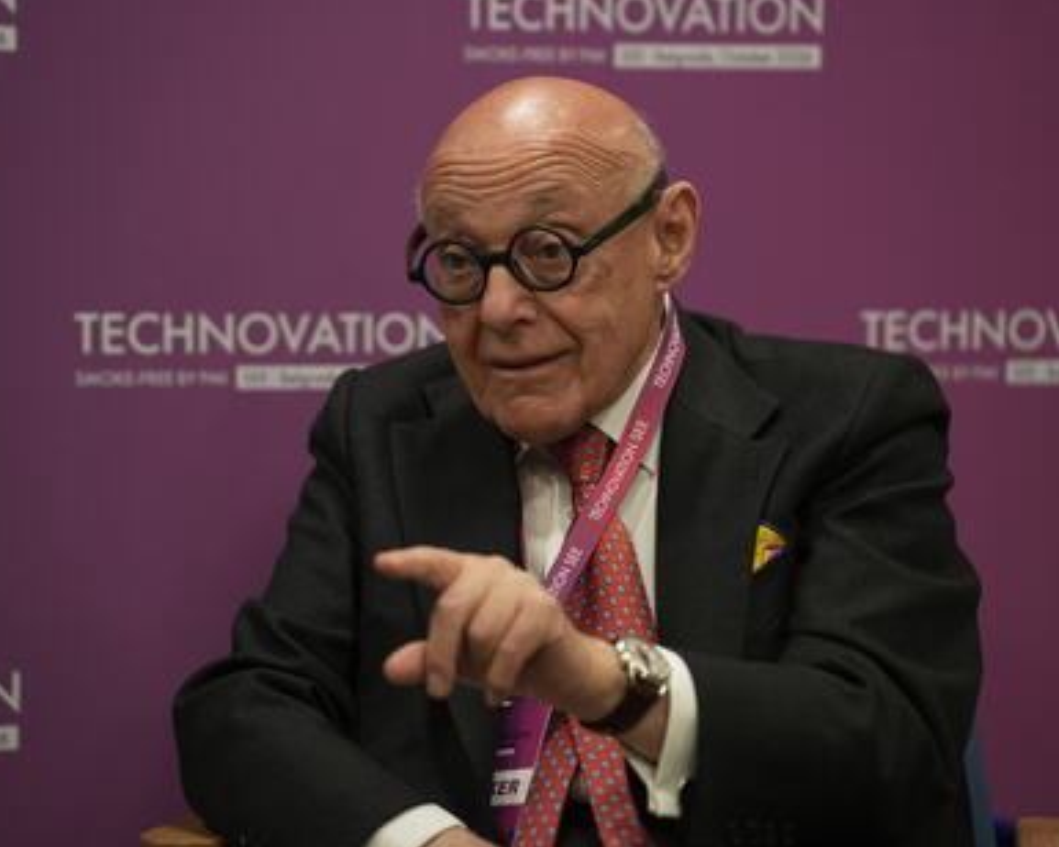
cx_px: 476
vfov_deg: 12.6
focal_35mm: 122
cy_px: 421
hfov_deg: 15.8
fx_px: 3824
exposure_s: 1/160
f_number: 2.8
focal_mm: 107
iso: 1000
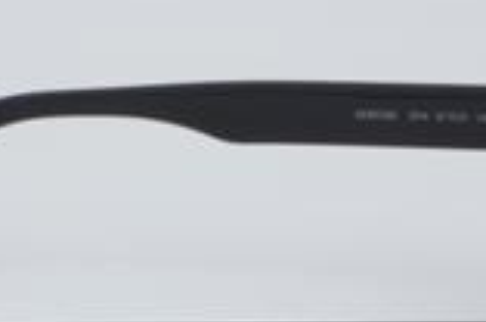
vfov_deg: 7.1
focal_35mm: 191
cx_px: 155
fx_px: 2573
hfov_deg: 10.8
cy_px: 291
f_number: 32
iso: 100
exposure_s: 1/3
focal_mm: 50
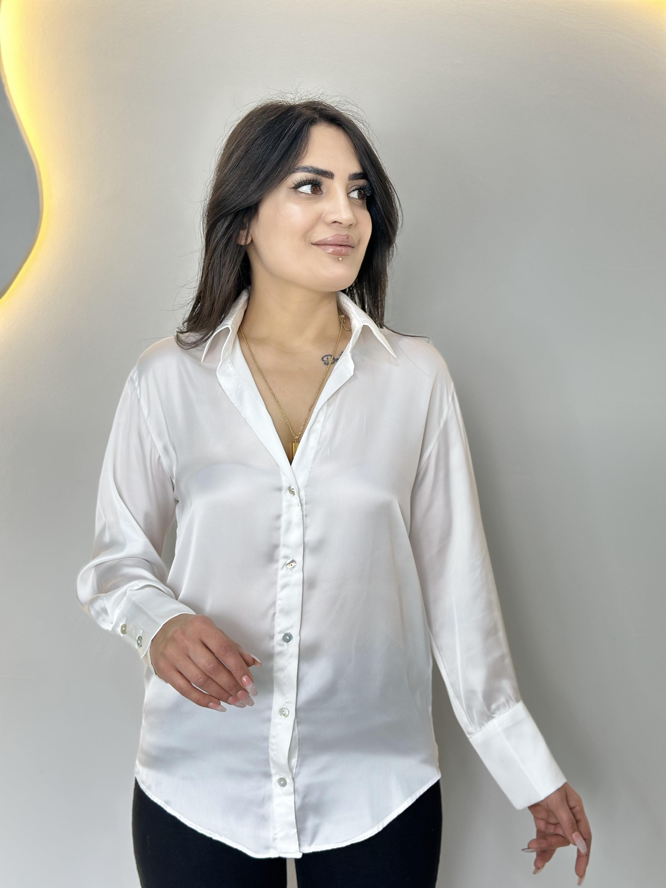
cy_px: 444
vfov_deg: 39.7
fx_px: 1231
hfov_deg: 30.3
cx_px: 333
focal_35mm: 48
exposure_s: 1/50
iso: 100
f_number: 1.78
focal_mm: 6.86
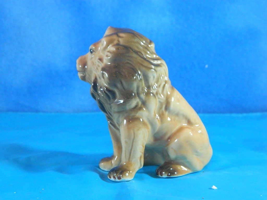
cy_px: 100
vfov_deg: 21.0
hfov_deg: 27.8
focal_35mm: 70
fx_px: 540
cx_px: 134
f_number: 4
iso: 400
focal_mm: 12.6
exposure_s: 1/25
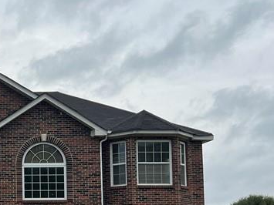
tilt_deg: +4.7
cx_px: -59
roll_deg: +0.2
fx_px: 593
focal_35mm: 75
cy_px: 208
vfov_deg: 19.1
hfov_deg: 23.6
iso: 50
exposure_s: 1/1009
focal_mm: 5.7
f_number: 1.5
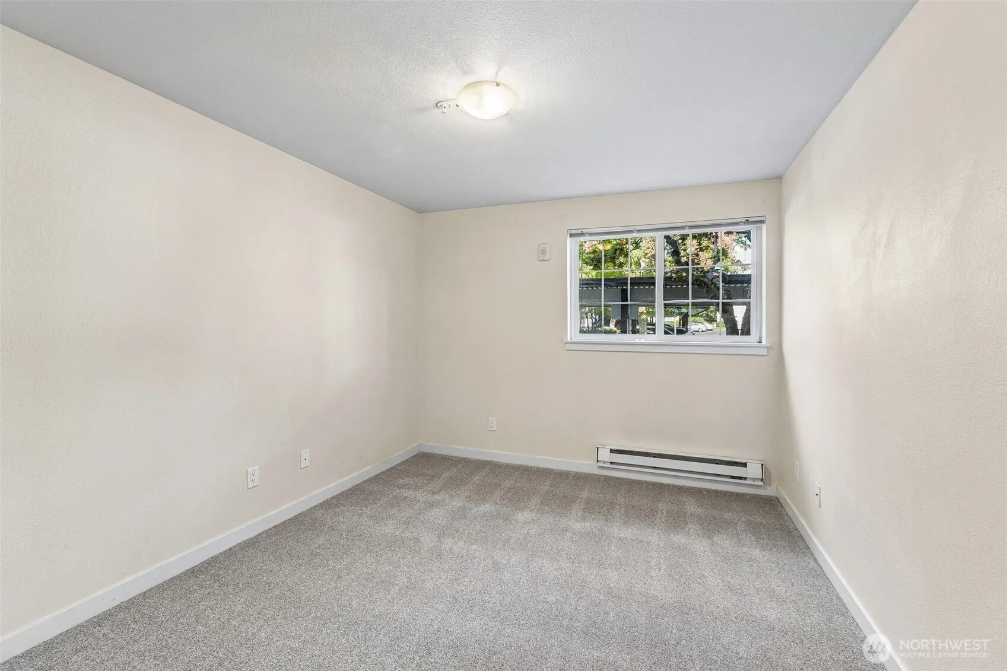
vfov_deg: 77.3
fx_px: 420
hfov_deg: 100.4
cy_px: 336
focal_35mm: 15
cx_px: 504
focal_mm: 10
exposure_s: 1/3.33
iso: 250
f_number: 9
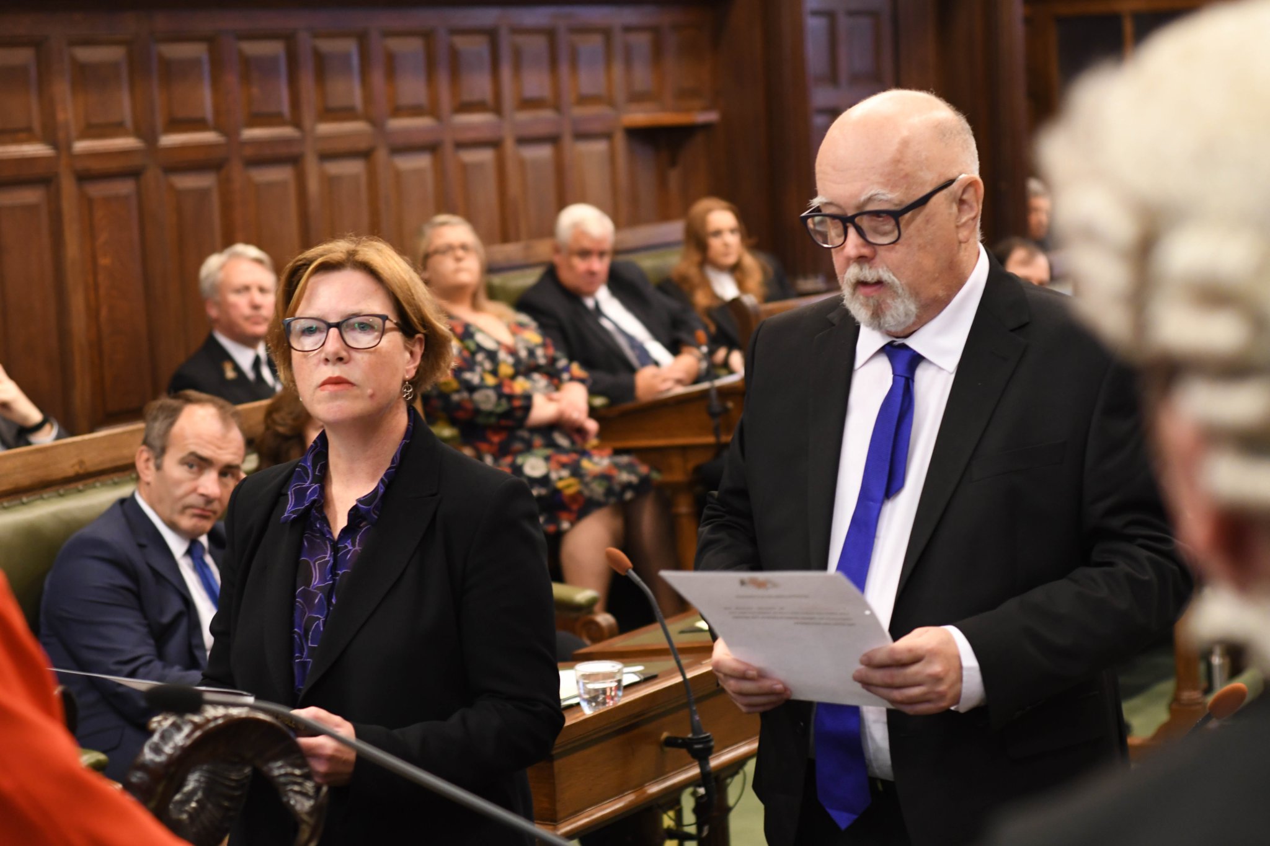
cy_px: 423
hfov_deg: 27.0
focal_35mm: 75
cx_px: 635
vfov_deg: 18.2
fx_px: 2645
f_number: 3.2
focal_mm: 50
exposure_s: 1/60
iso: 1600
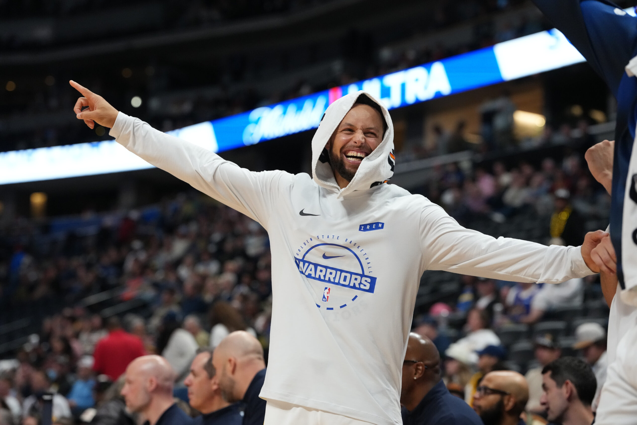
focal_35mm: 97
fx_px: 1716
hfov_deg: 21.0
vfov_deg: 14.1
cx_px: 318
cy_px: 212
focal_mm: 97
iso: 5000
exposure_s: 1/2000
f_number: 3.2
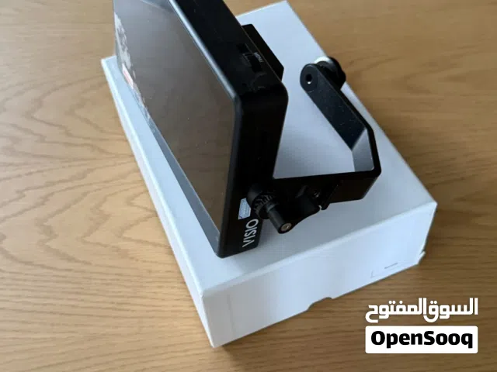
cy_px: 186
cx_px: 248
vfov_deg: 56.8
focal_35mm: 24
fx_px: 345
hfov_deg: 71.6
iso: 800
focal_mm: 6.76
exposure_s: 1/60
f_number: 1.78
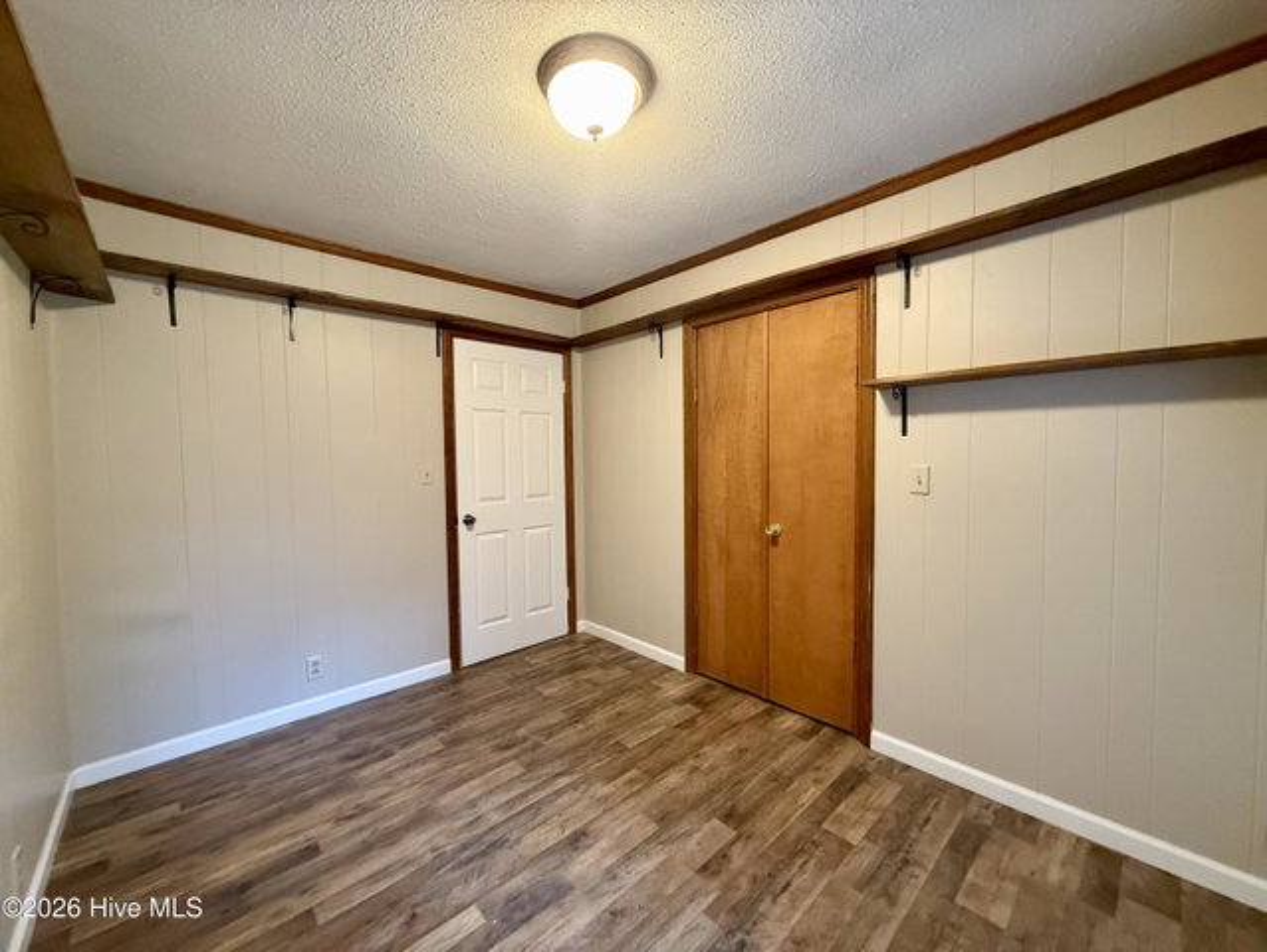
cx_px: 634
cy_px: 476
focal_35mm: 14
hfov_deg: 102.0
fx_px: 513
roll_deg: +0.6
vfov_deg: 85.7
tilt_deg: -2.2
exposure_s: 1/60
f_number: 2.2
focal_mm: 2.22
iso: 640
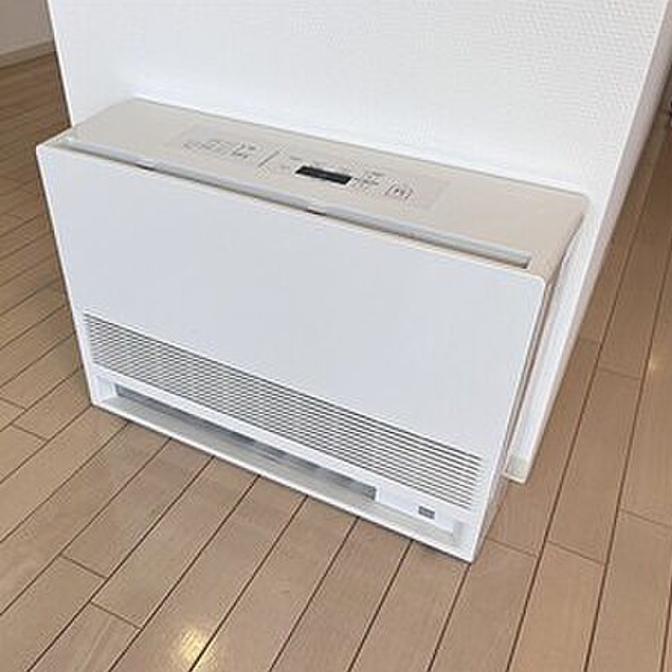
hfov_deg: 52.5
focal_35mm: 31
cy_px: 337
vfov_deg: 52.5
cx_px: 308
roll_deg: +0.3
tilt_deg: -36.8
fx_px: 681
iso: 40
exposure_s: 1/251
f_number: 1.6
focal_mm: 5.1
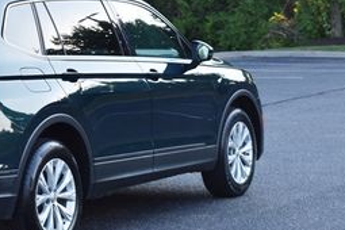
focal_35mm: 143
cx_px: 8
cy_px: -2
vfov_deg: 9.5
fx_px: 1370
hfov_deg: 14.2
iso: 200
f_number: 6.3
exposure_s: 1/250
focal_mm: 38
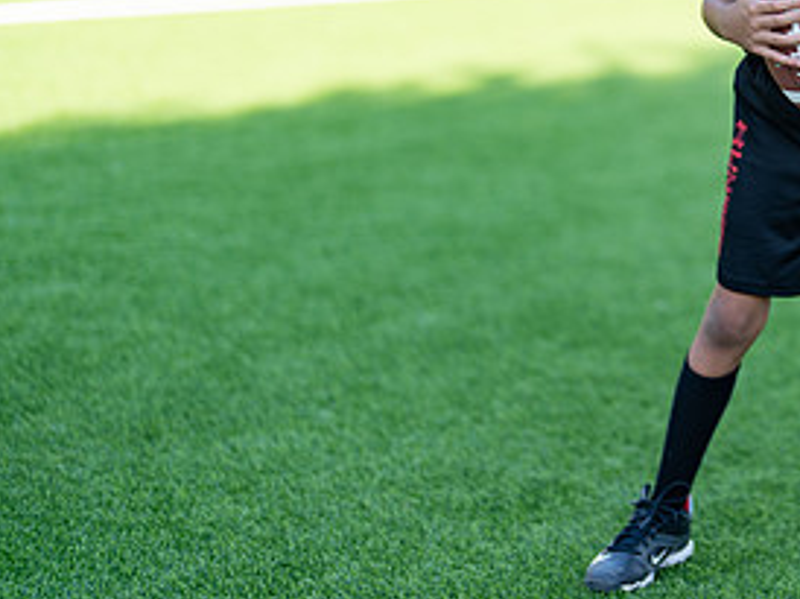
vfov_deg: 13.6
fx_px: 2494
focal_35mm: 108
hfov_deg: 17.7
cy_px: 78
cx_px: 854
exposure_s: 1/1250
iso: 100
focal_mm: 50
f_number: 1.2
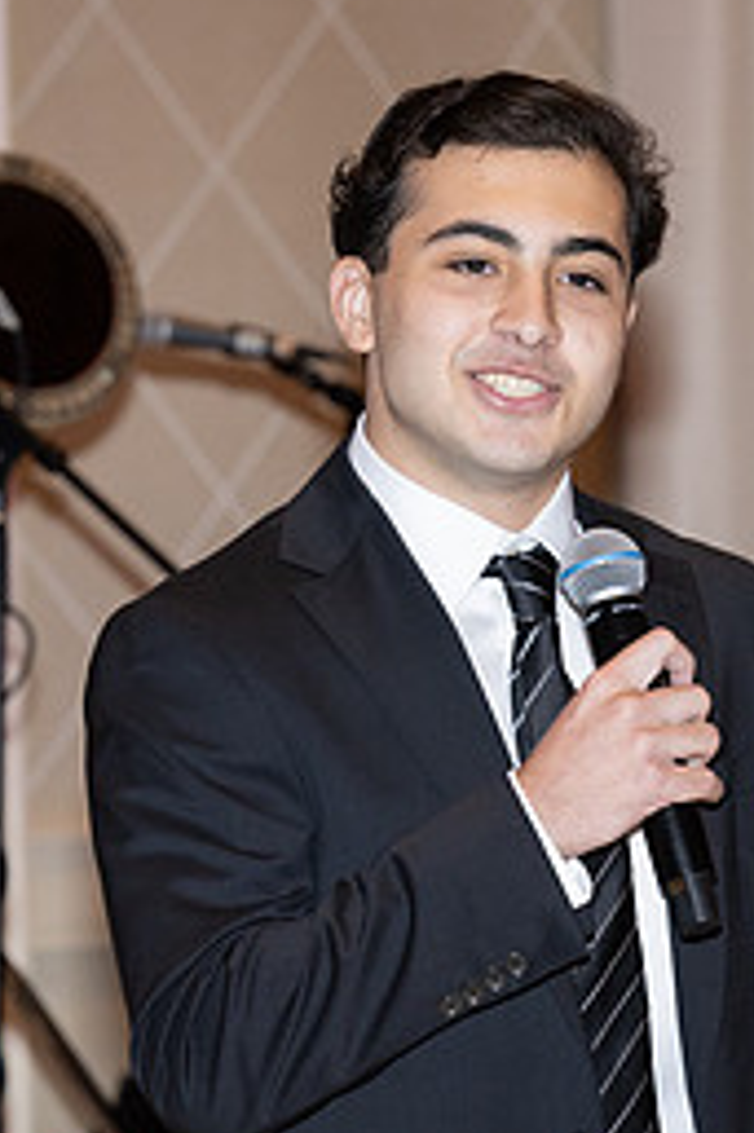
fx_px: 9909
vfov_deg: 6.5
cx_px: 498
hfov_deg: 4.4
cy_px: 745
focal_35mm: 315
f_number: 5.6
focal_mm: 120
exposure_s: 1/100
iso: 800
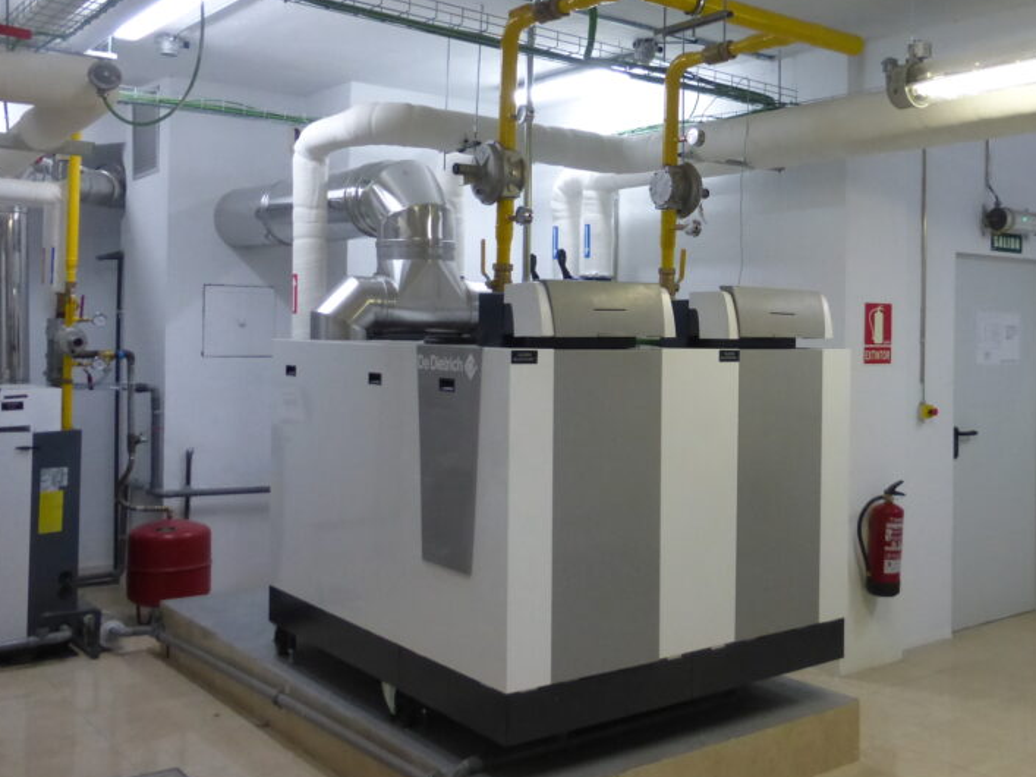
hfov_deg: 47.8
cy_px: 323
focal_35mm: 38
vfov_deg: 37.6
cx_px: 730
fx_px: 1137
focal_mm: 4.3
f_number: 3.3
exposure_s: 1/60
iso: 320
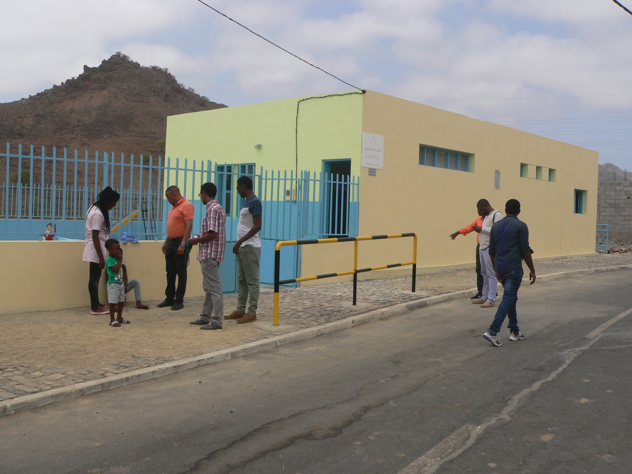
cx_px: 316
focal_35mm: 36
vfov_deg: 39.7
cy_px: 237
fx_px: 657
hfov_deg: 51.4
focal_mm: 6
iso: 80
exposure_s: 1/500
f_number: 5.2
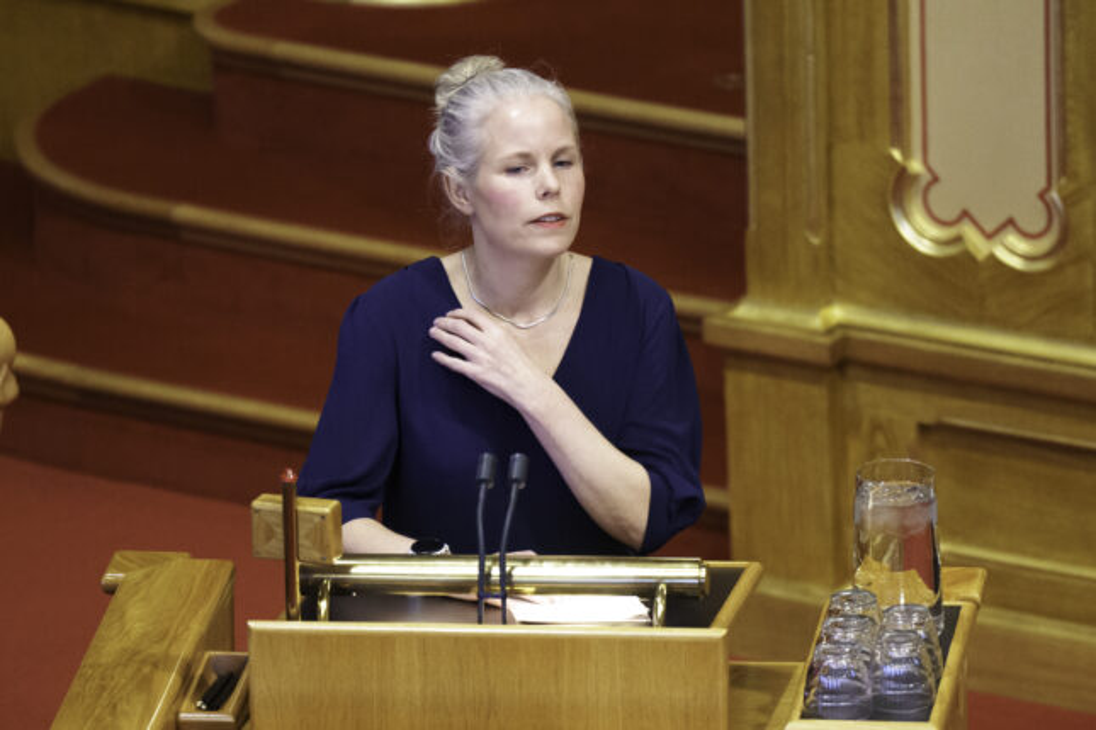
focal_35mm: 200
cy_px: 365
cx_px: 548
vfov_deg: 6.9
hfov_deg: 10.3
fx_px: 6088
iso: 5000
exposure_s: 1/500
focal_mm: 200
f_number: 2.8
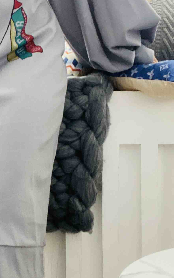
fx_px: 531
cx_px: -41
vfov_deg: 29.4
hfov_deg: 17.6
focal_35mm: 70
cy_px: 126
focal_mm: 2.71
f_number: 2.2
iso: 400
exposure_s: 1/57
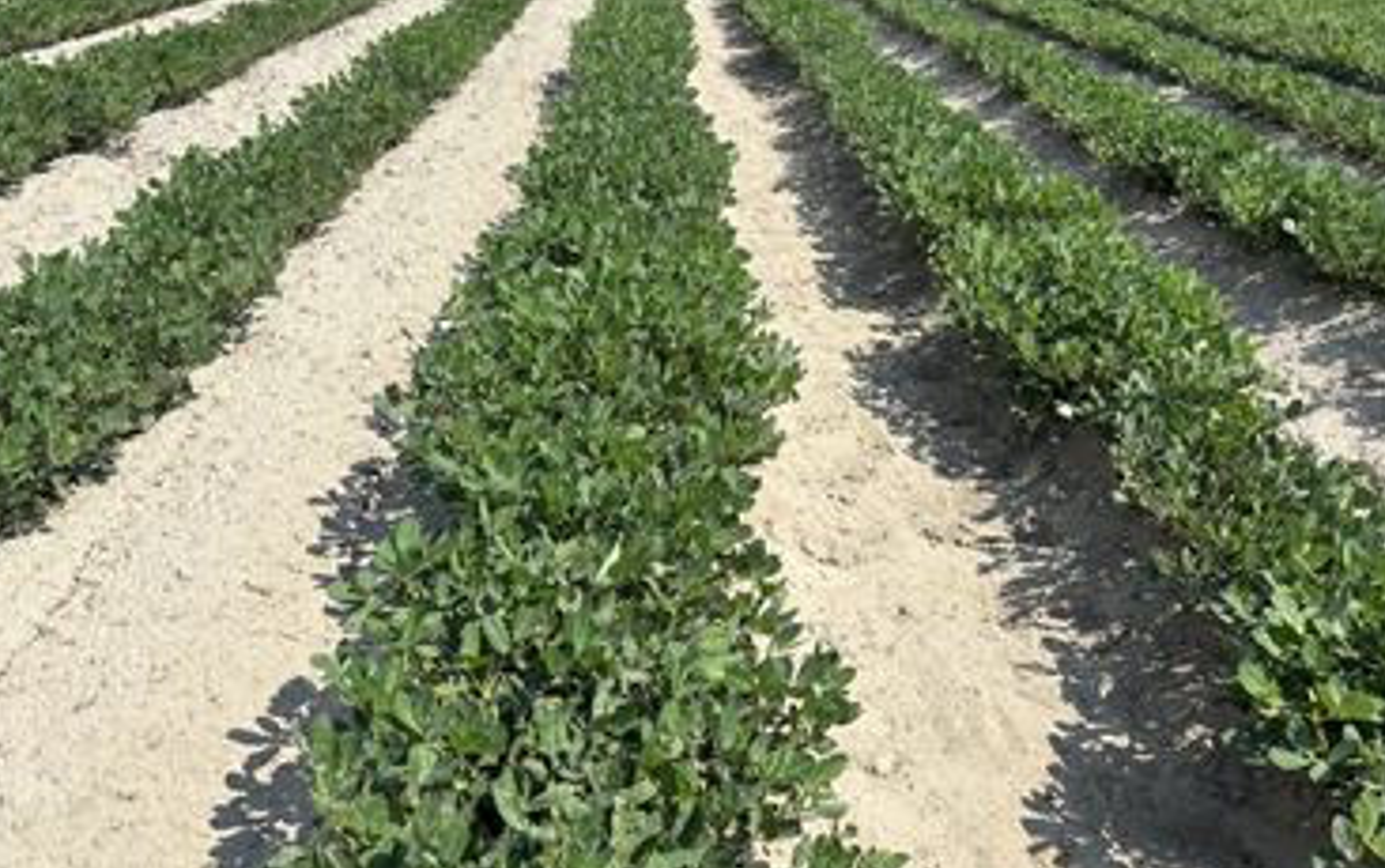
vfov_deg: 41.8
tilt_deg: -24.2
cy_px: 366
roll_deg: -2.1
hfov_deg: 62.9
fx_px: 1133
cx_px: 706
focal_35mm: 30
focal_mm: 5.96
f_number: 1.6
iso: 50
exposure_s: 1/3106
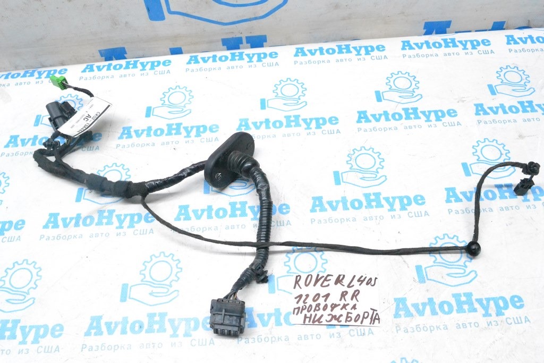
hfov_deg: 57.2
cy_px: 182
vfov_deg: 40.0
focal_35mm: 33
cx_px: 272
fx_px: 499
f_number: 9
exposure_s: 1/160
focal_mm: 22
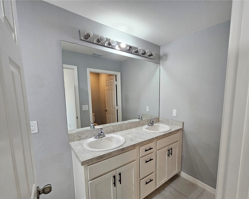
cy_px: 110
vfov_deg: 83.8
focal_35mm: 15
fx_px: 111
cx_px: 146
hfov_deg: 95.8
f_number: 2.2
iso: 200
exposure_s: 1/60
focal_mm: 2.2
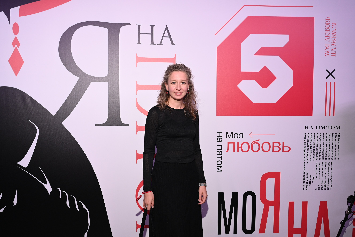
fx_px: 345
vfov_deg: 37.9
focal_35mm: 35
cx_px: 178
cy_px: 118
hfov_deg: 54.4
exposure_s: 1/125
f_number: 5
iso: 640
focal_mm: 35
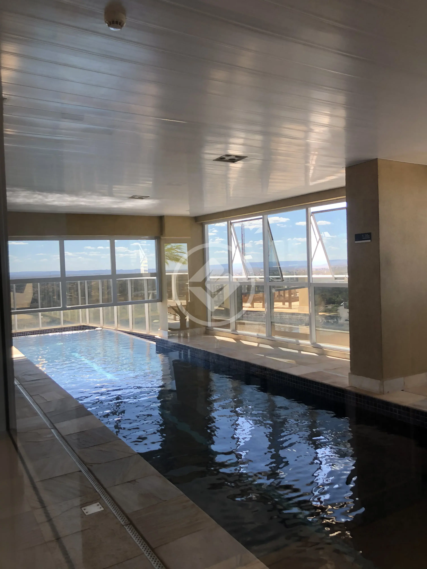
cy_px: 284
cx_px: 214
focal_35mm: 28
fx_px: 461
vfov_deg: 63.4
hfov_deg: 49.7
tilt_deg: -2.8
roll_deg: +2.6
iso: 20
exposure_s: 1/146
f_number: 1.8
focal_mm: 3.99
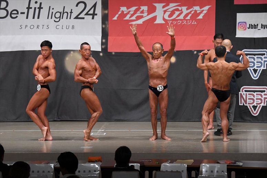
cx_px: 134
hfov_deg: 14.9
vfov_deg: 9.9
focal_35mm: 138
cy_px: 89
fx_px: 1023
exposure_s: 1/400
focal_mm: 92
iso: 5000
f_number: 5.6
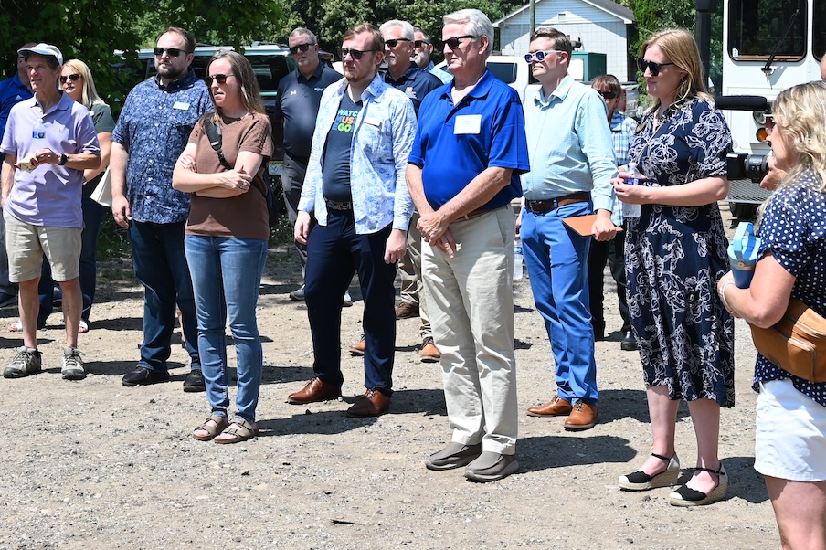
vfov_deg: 18.4
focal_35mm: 73
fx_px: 1674
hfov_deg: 27.6
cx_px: 323
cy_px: 68
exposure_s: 1/320
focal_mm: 33
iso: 100
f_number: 6.3
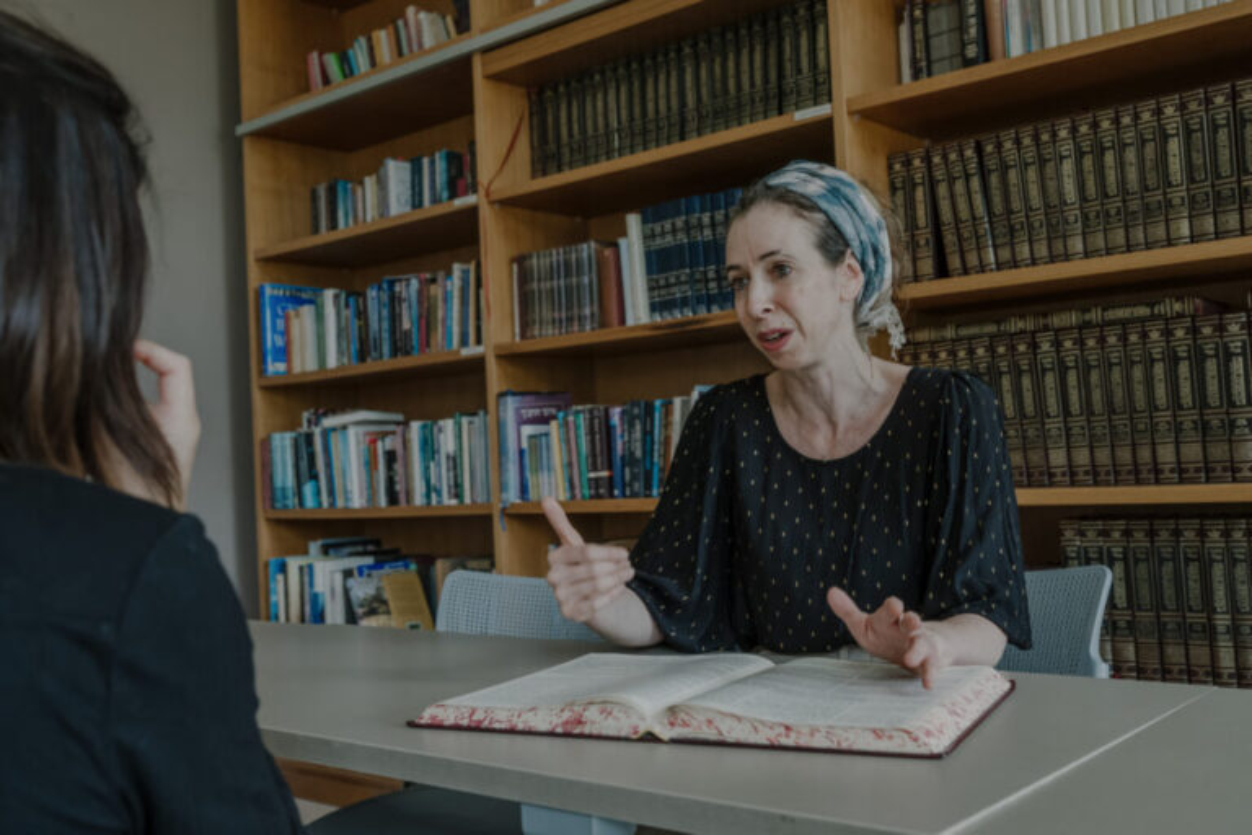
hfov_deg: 54.4
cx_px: 626
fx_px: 1217
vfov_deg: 37.9
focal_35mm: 35
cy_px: 418
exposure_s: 1/200
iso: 640
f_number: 5
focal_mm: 35
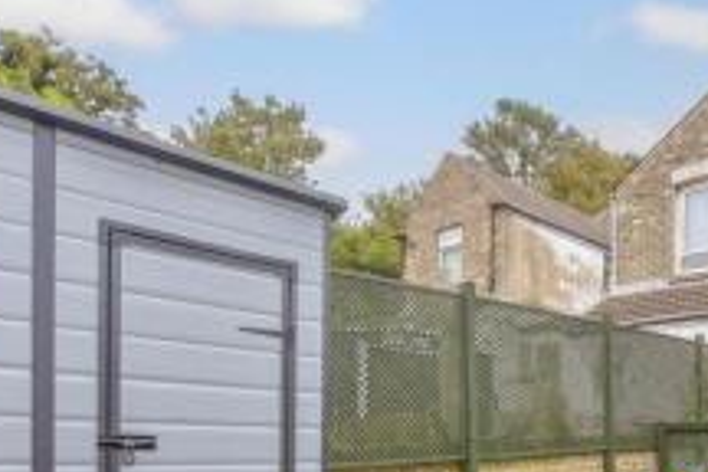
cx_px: 520
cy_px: 457
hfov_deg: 54.9
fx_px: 649
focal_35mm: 33
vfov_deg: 36.5
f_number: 8
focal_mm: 10
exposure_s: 1/40
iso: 200
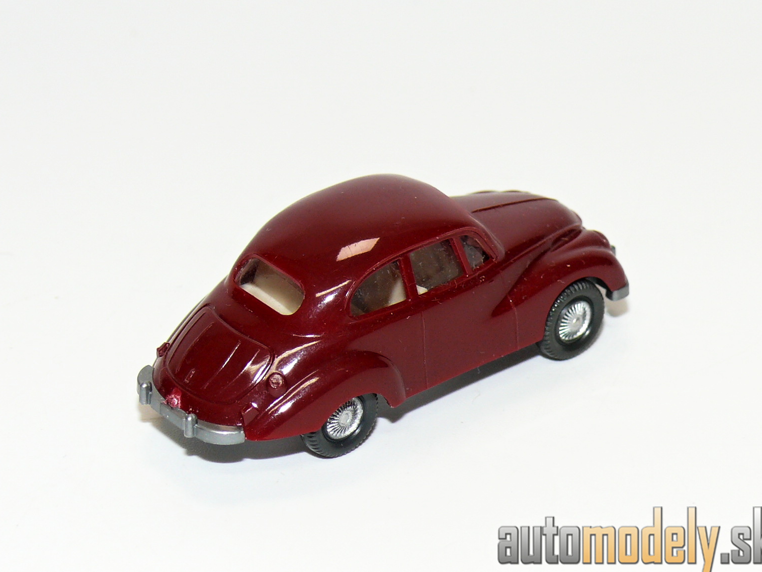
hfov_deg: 13.8
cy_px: 285
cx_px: 383
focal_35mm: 143
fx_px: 3148
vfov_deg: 10.4
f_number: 4
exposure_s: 1/30
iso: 100
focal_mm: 16.4
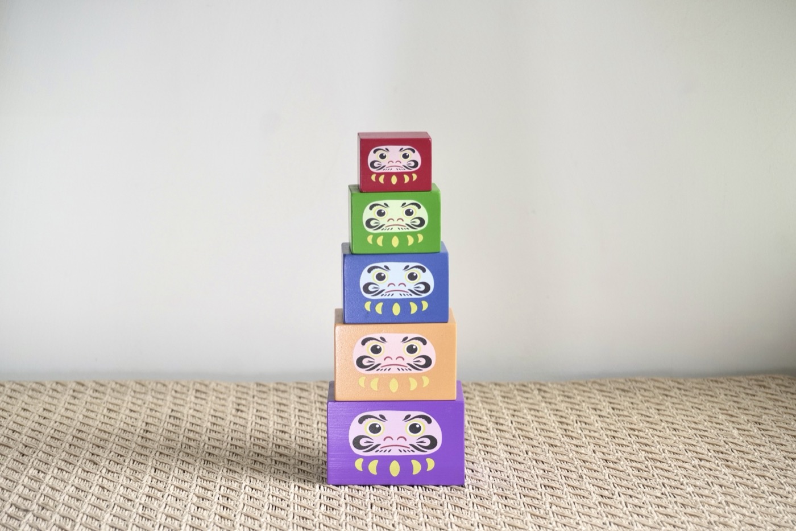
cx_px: 398
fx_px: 1625
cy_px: 266
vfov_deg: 18.5
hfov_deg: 27.5
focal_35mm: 74
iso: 500
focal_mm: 49
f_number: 5.6
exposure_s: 1/200
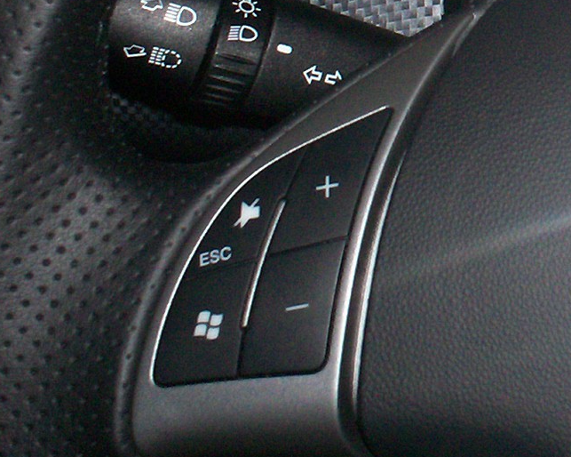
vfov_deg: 13.1
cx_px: 805
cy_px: -184
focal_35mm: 112
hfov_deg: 16.0
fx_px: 1892
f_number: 4.5
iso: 140
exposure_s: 1/60
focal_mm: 6
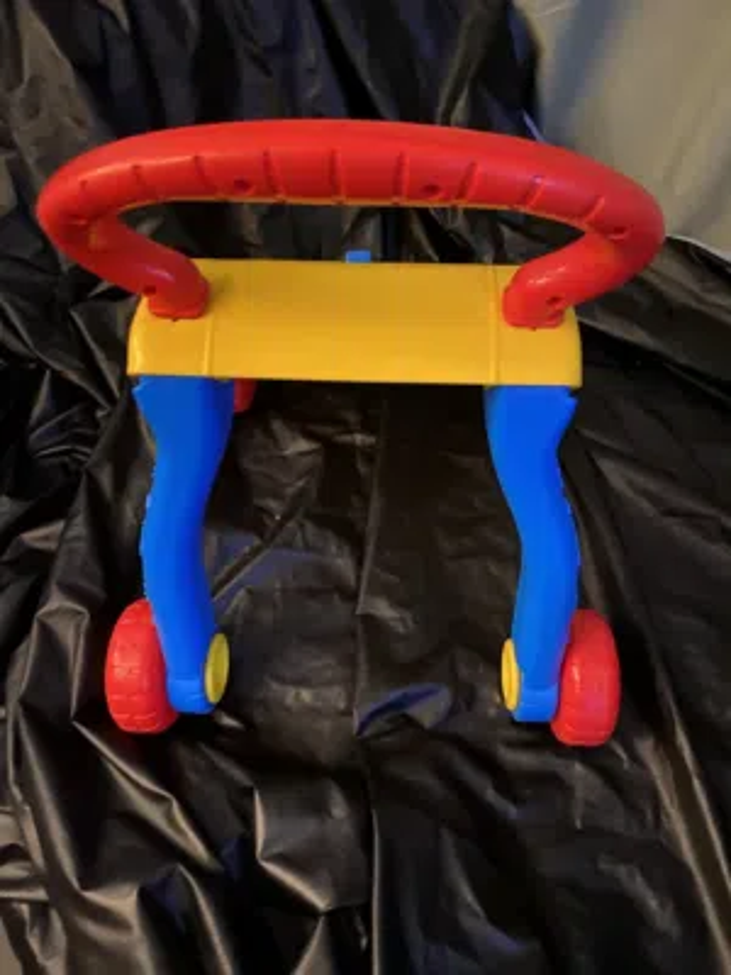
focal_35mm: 26
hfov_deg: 53.1
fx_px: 732
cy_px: 488
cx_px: 366
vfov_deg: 67.3
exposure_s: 1/8
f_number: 1.8
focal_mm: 4.25
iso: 640
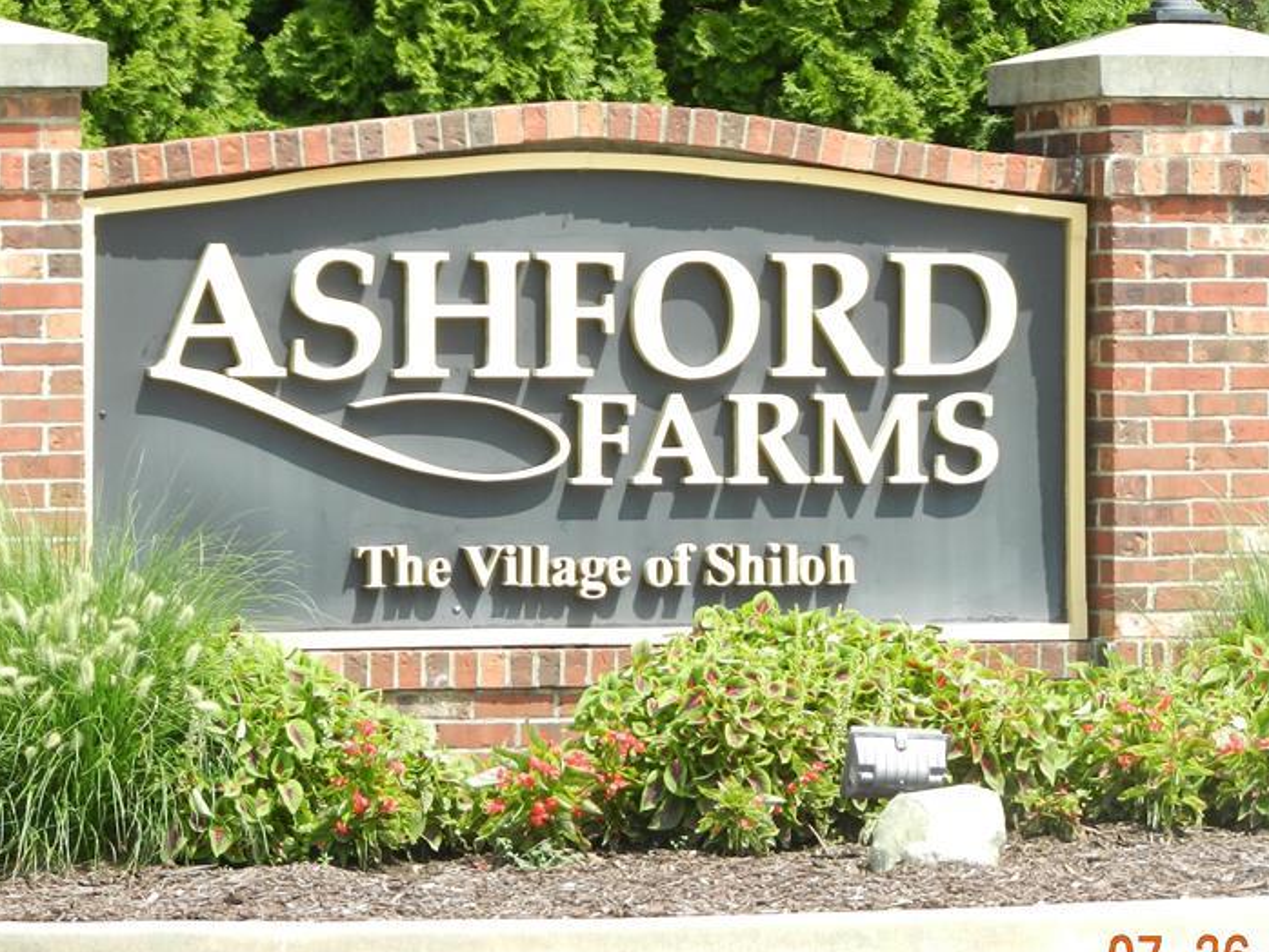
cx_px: 575
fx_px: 8875
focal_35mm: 242
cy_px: 405
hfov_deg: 8.2
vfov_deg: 6.1
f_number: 5.3
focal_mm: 29.7
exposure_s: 1/320
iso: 160
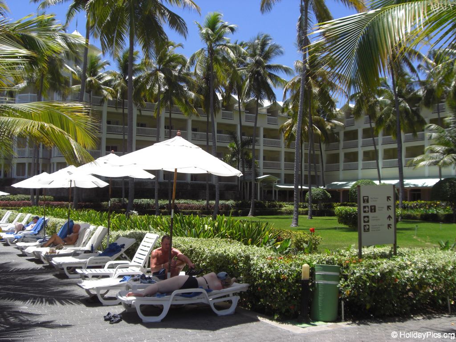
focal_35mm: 38
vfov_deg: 37.7
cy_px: 171
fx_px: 501
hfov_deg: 49.0
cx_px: 228
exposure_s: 1/125
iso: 64
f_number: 8
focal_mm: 6.2
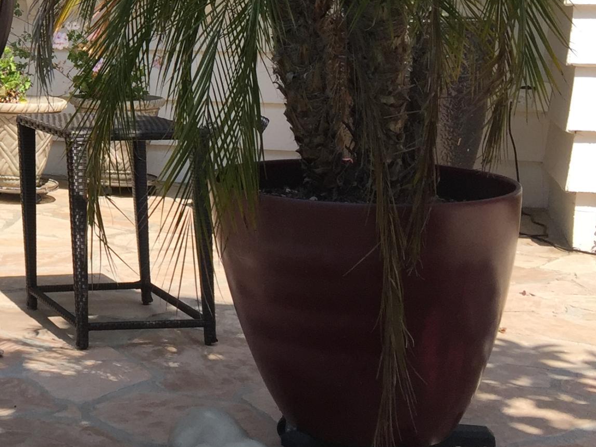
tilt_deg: +2.2
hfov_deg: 23.2
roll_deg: -1.5
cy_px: -43
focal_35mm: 76
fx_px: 1309
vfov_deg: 18.6
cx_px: -144
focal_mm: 4.15
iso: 32
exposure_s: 1/1319
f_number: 2.2
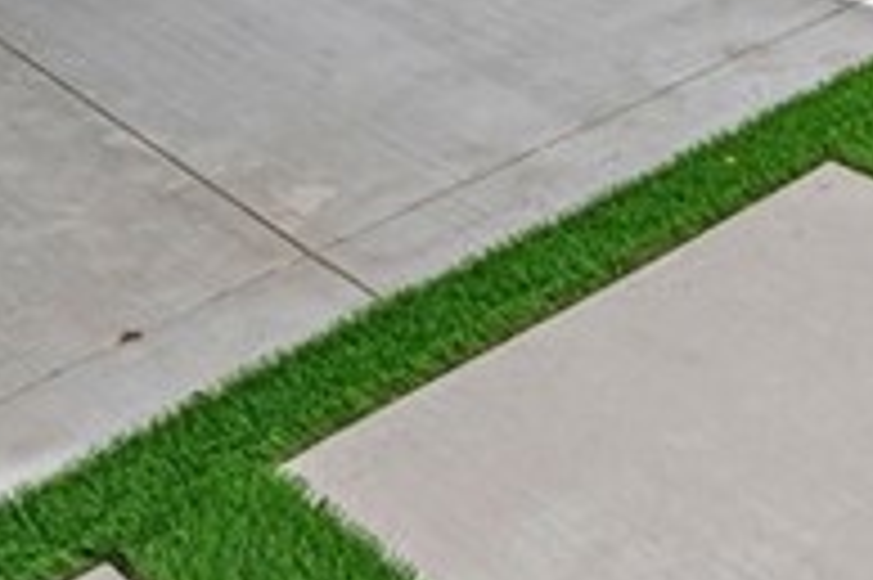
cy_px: -785
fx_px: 1793
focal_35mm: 74
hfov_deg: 25.2
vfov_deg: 13.6
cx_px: 990
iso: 320
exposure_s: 1/320
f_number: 6.3
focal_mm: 14
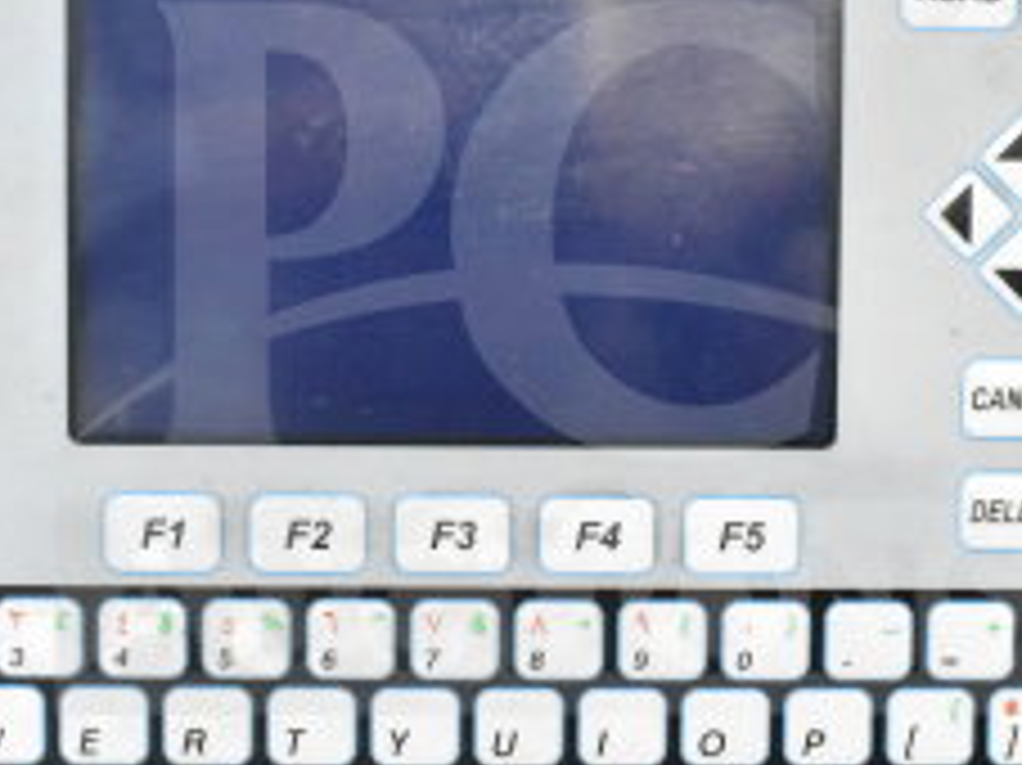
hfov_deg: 21.9
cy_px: 358
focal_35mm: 89
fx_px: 2635
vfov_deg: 16.5
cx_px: 558
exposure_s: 1/250
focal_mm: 23
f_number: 8
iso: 6400
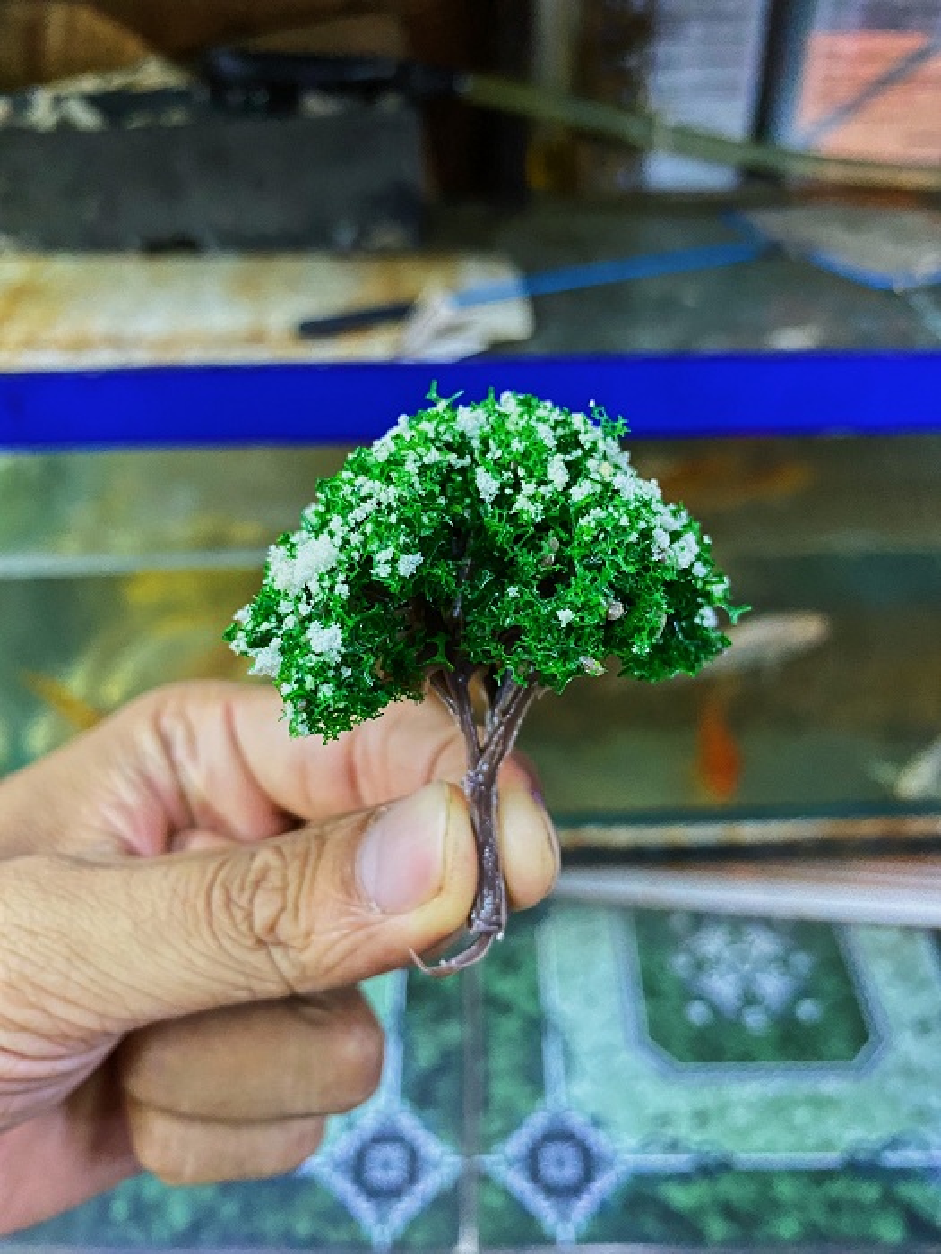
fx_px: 942
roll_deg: +0.2
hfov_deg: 53.1
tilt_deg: -35.8
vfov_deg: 67.3
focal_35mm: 26
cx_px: 470
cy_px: 627
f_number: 1.8
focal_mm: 4.25
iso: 500
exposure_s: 1/33
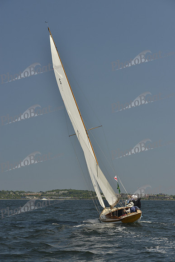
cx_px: 88
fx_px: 714
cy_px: 131
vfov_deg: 20.8
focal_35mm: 98
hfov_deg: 14.0
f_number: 8
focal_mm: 98
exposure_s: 1/800
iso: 280
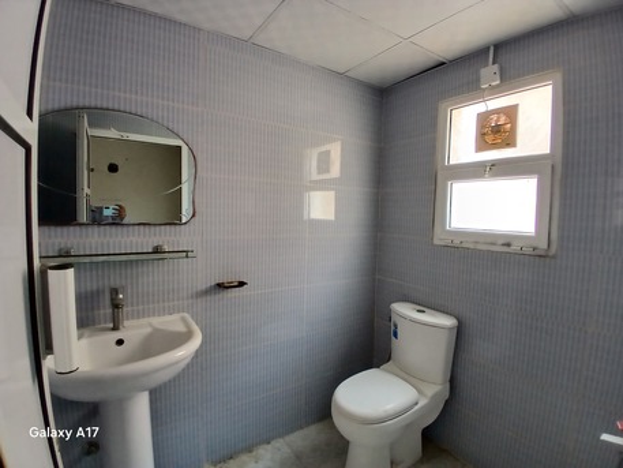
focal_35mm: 17
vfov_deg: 74.8
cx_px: 312
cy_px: 234
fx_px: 306
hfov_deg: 91.0
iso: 100
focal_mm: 1.4
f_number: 2.2
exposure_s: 1/33.3
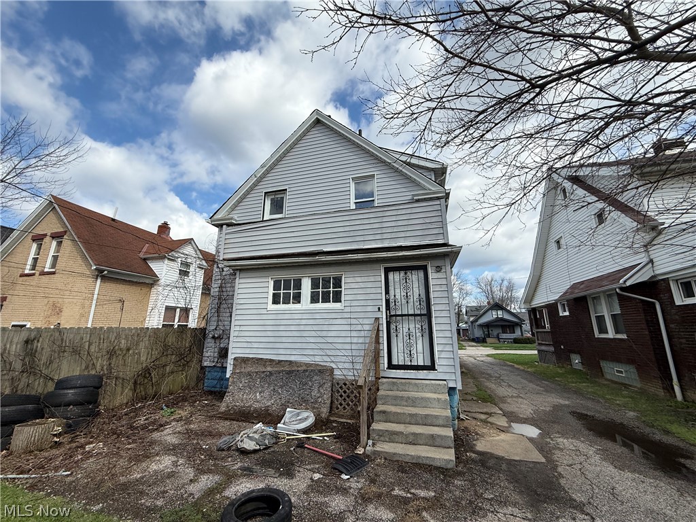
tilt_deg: +14.6
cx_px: 348
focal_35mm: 14
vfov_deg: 85.7
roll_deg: -0.1
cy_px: 261
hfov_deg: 102.1
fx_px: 281
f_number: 2.2
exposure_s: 1/1961
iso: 50
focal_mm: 2.22
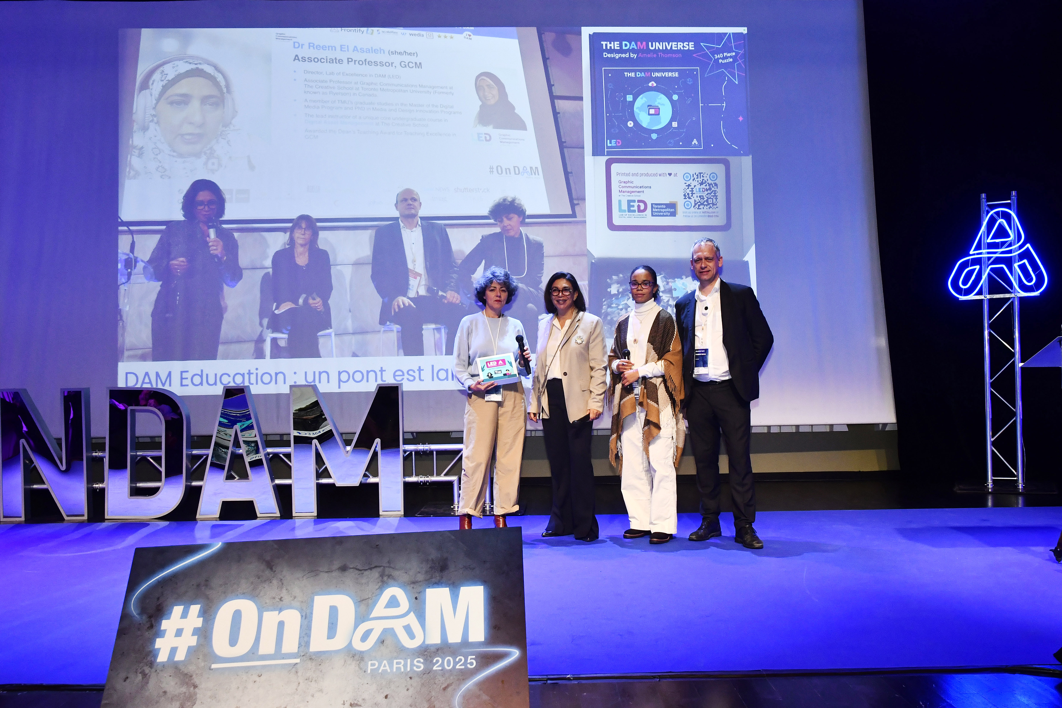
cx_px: 531
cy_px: 354
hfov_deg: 61.9
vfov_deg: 43.6
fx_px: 885
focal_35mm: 30
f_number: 5.6
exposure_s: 1/100
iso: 1250
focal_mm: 20
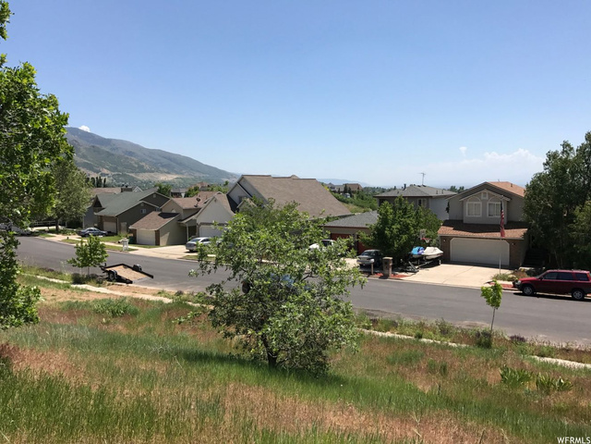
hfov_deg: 63.4
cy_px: 222
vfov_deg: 49.7
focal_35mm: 28
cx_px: 296
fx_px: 478
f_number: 1.8
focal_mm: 3.99
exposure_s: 1/2591
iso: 20
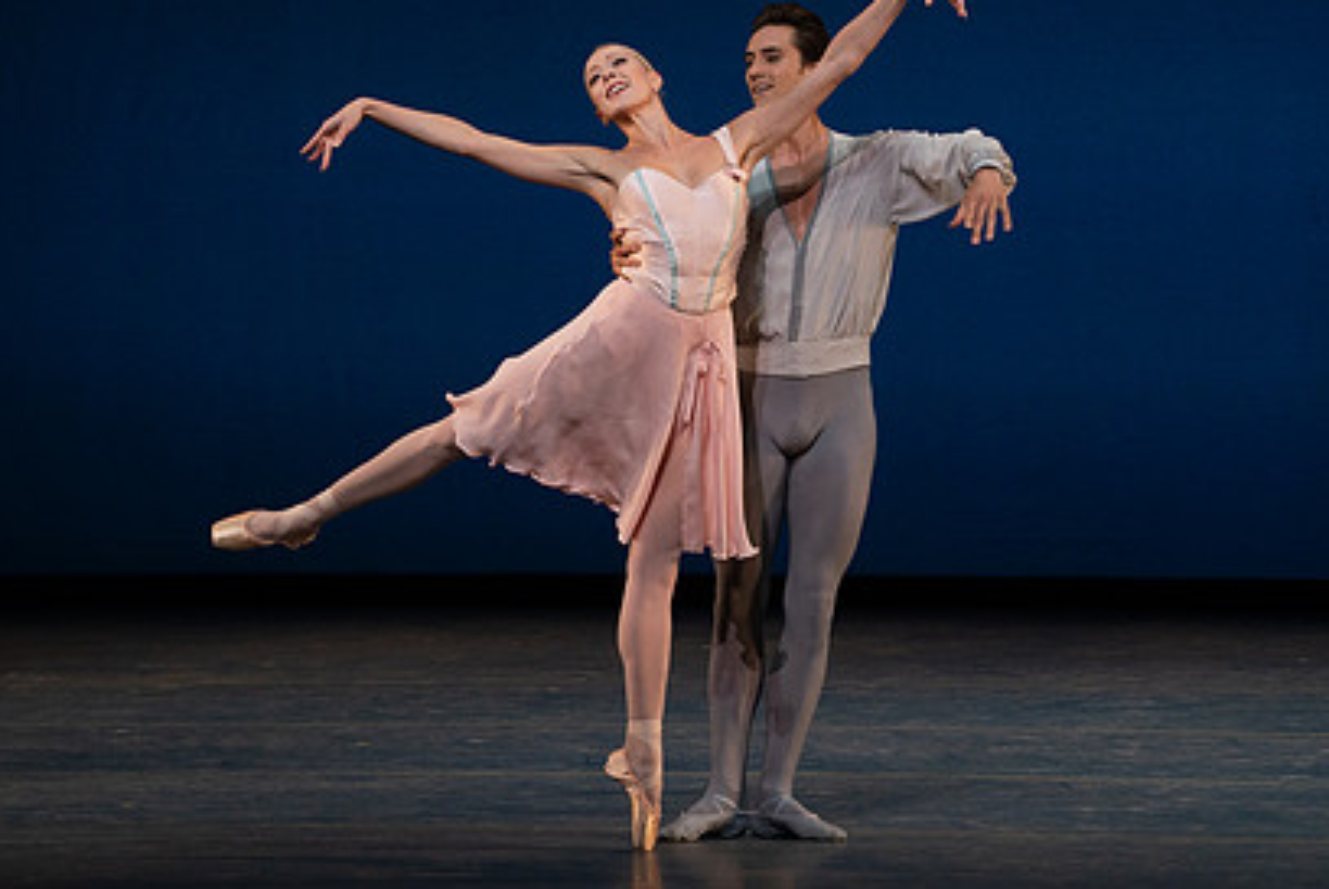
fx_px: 10495
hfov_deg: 7.2
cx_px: 410
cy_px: 282
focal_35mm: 284
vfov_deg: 4.9
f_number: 8
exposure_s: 1/500
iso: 3200
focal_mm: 200
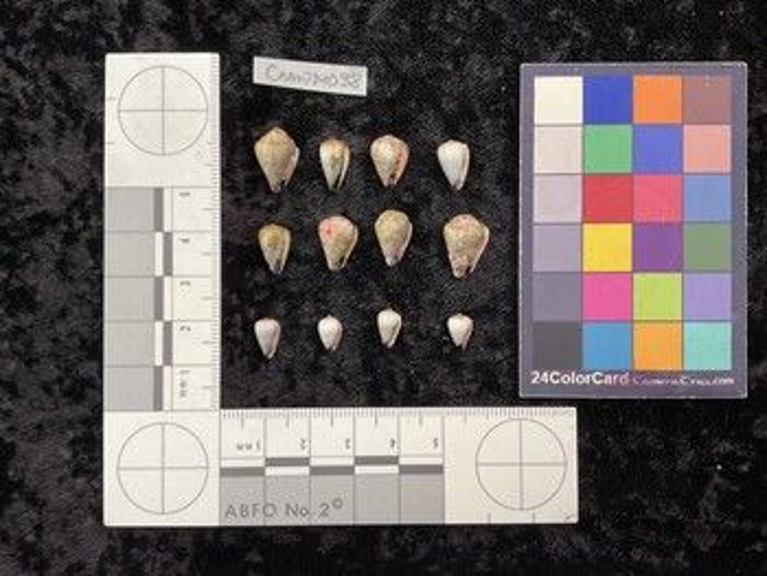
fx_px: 643
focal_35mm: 29
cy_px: 288
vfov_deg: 48.3
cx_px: 384
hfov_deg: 61.6
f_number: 1.8
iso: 64
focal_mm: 3
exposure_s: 1/50
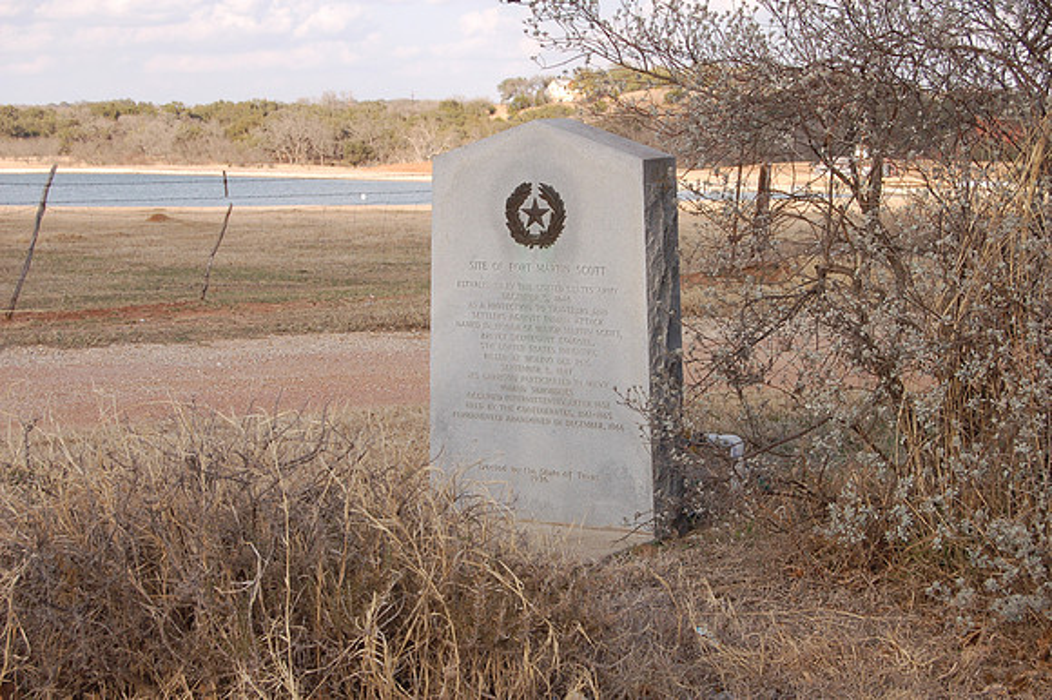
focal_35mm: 69
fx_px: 2015
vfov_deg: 19.7
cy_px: 350
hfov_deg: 29.3
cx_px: 526
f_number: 8
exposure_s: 1/250
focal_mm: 46
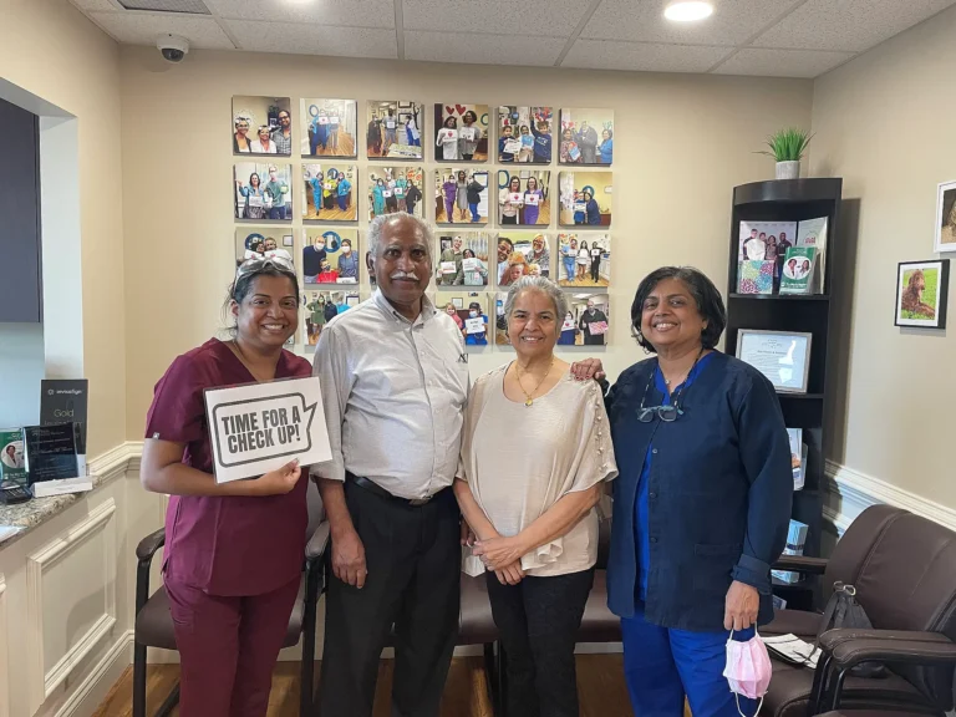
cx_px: 478
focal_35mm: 26
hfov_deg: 67.3
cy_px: 358
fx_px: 718
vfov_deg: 53.1
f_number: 1.6
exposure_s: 1/60
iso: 100
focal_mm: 4.2
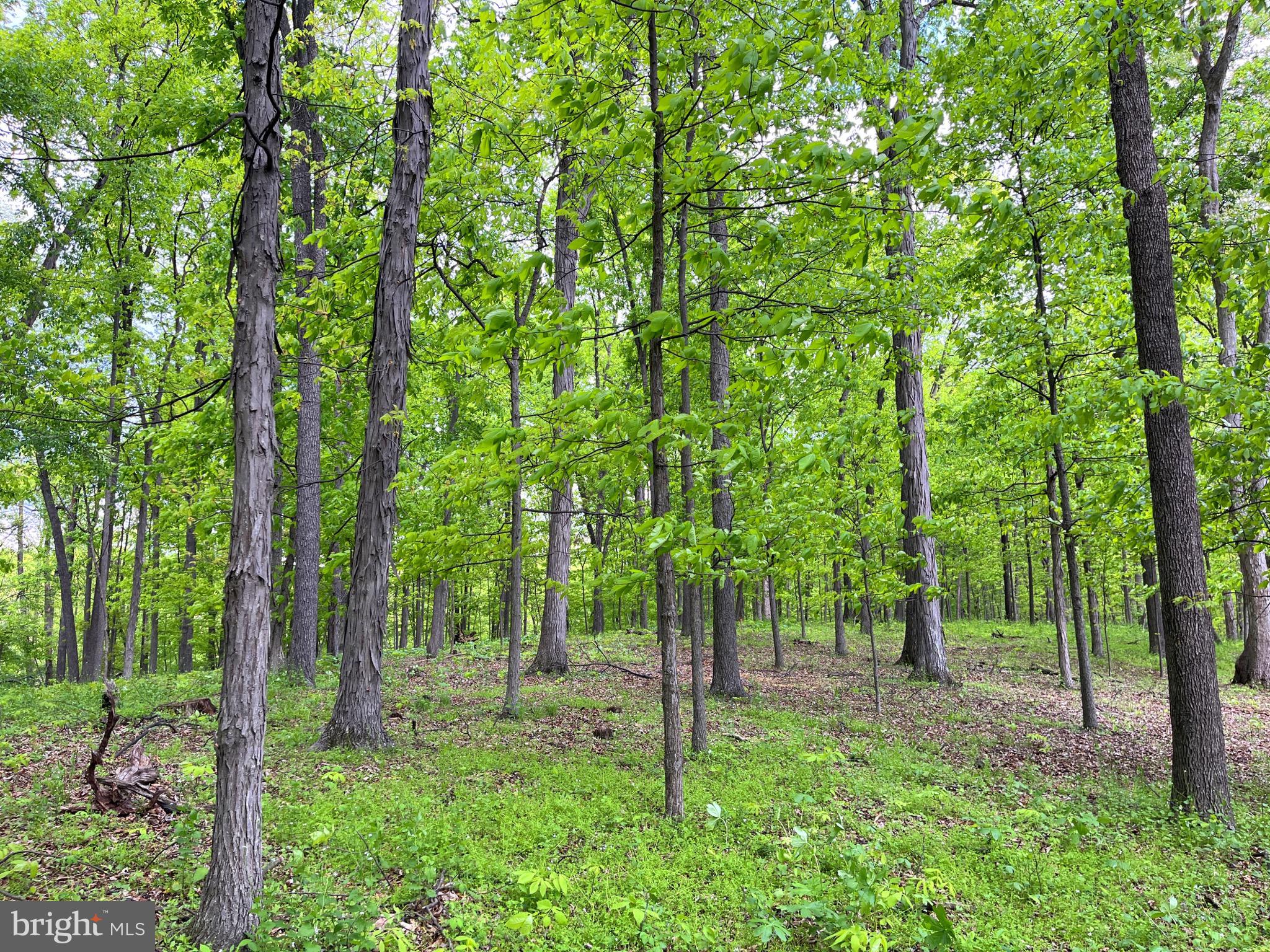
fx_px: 954
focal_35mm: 26
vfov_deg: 53.1
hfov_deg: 67.3
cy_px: 476
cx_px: 635
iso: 50
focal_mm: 5.1
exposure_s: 1/153
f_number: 1.6
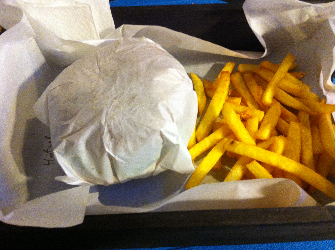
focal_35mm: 35
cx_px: 168
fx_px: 338
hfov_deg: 52.7
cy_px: 125
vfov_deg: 40.6
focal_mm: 3.85
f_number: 2.8
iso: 400
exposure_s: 1/15
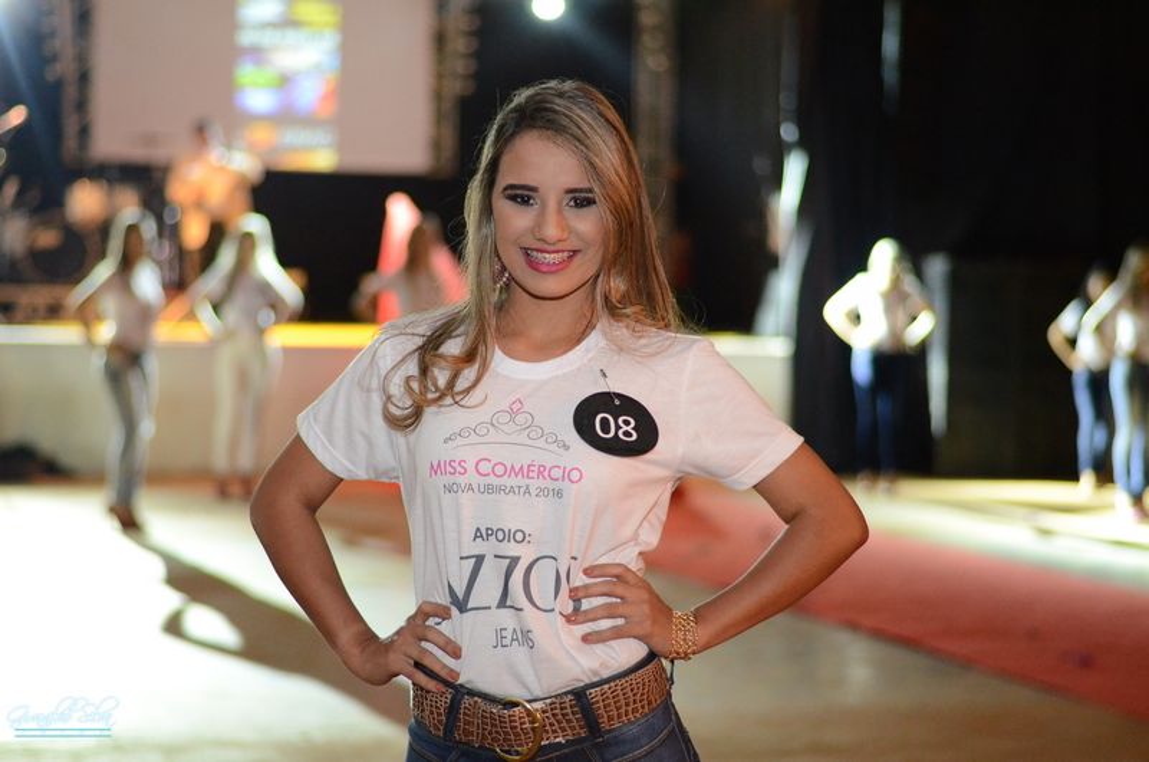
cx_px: 574
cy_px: 381
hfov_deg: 27.0
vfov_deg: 18.1
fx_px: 2389
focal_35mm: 75
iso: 3200
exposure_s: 1/160
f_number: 1.8
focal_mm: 50
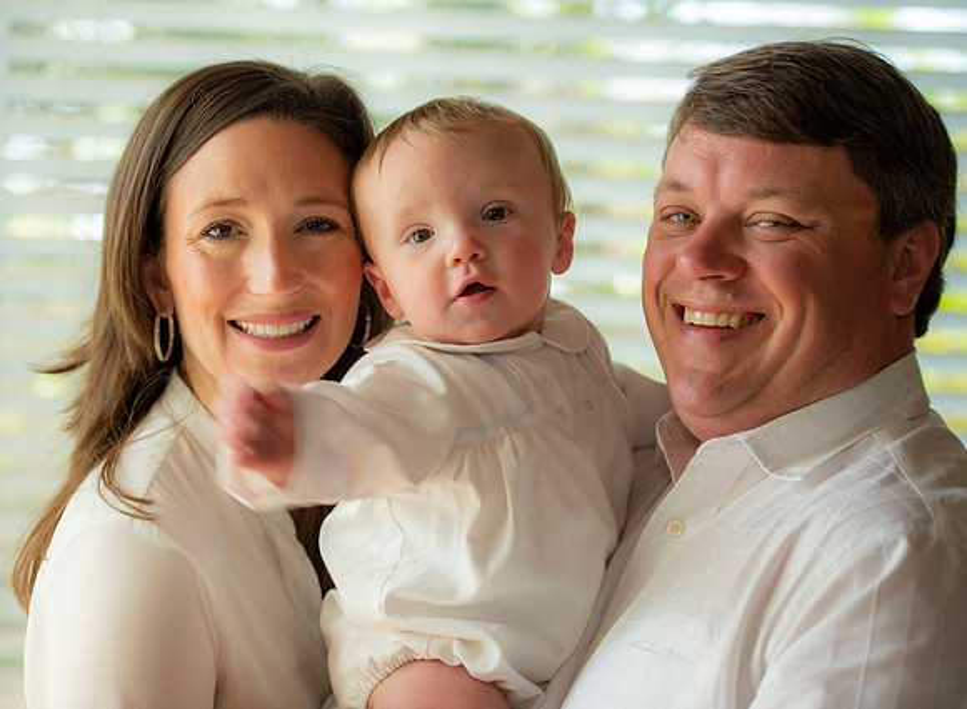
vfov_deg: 15.6
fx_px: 2589
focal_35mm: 93
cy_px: 344
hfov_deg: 21.1
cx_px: 418
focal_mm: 85
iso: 200
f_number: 2.8
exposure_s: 1/80
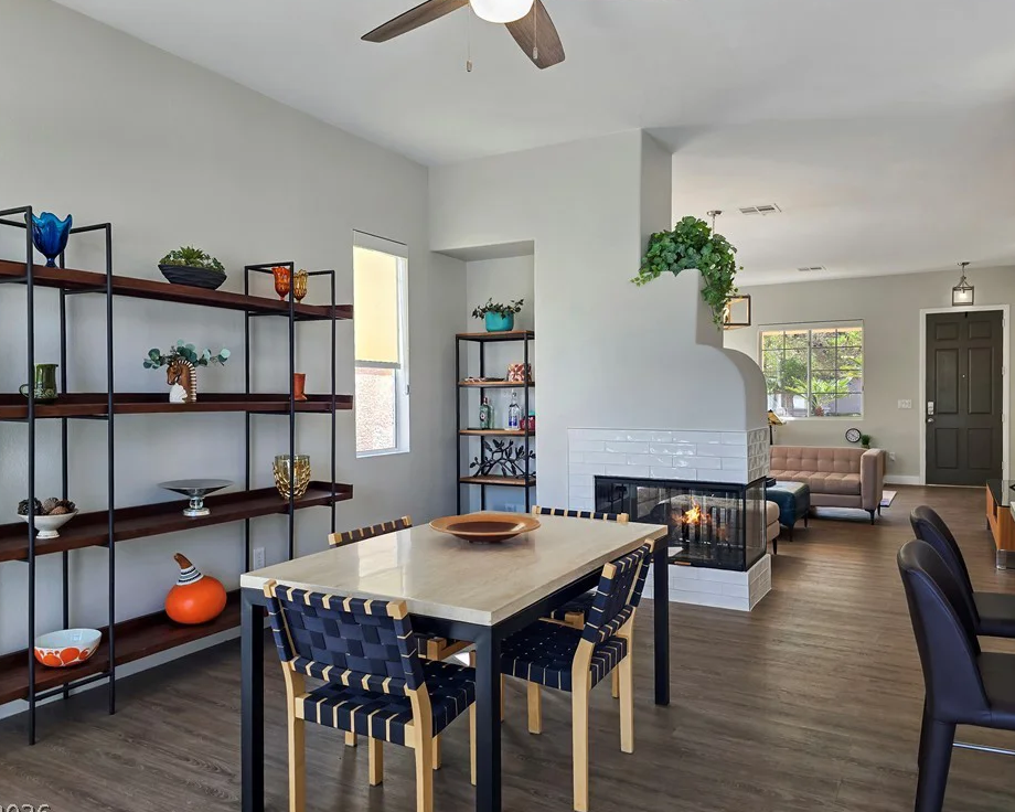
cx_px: 495
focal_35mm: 25
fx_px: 751
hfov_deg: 68.1
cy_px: 408
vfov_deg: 56.8
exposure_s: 1/120
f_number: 1.7
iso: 20
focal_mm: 6.3
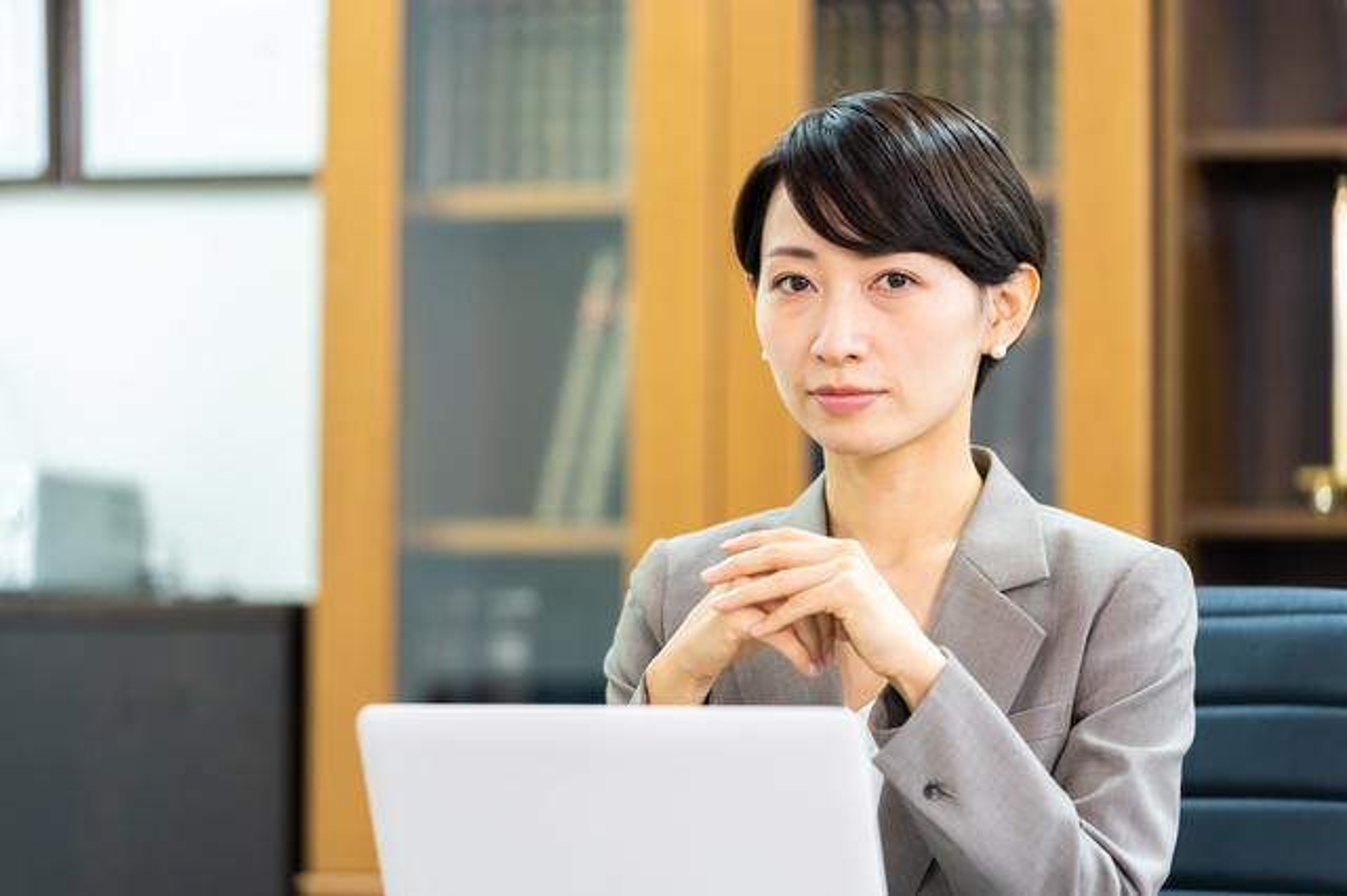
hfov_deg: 15.7
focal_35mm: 131
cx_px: 674
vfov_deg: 10.5
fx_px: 4899
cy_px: 448
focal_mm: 131
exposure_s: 1/160
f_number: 2.8
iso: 1250
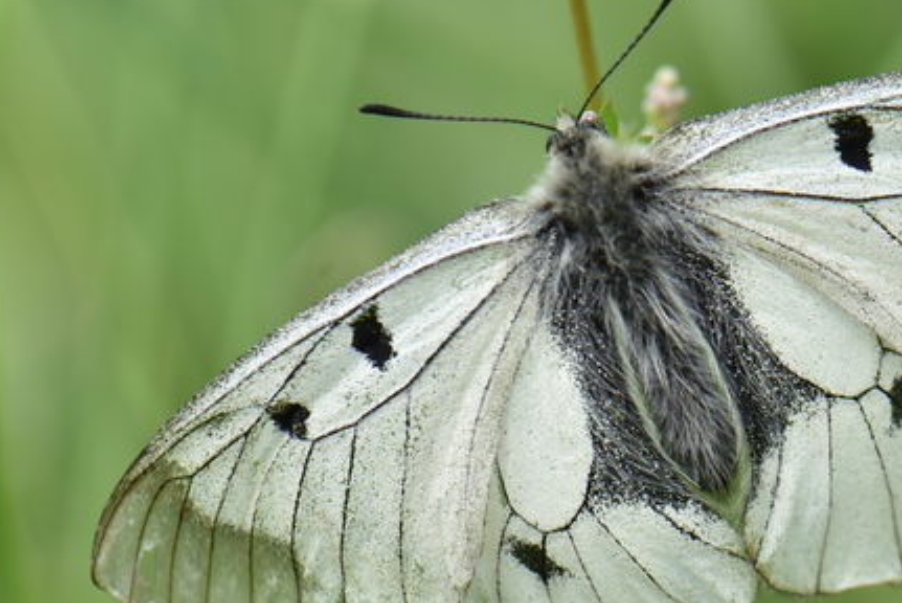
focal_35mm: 156
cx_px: 640
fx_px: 3911
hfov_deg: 13.1
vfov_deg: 8.8
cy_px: 354
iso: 160
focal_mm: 105
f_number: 10
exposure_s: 1/200
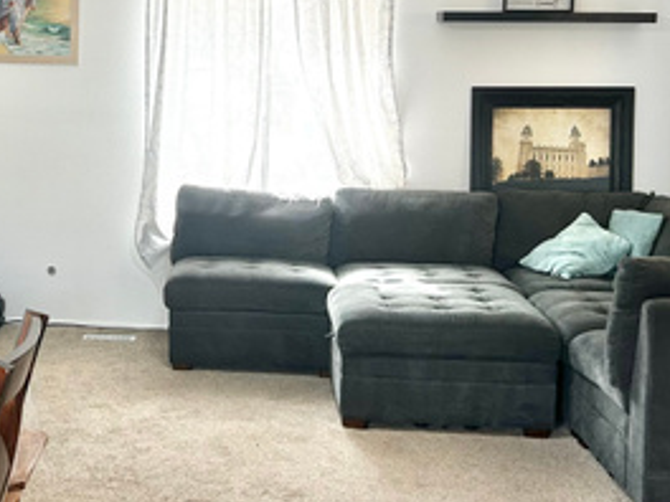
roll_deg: -0.5
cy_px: 172
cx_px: 107
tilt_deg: -5.0
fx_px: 1219
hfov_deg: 29.8
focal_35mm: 63
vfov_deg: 23.2
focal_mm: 5.7
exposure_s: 1/60
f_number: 1.5
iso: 64
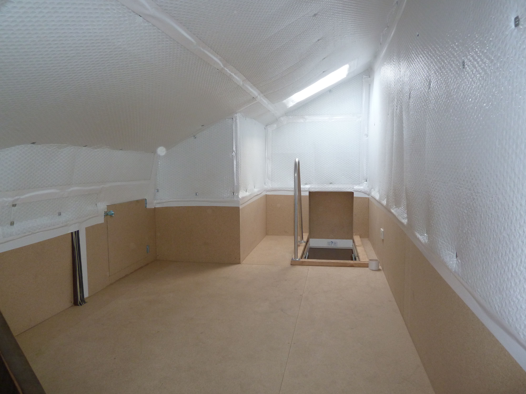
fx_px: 380
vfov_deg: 54.9
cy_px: 197
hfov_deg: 69.4
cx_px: 263
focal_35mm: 25
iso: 200
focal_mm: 4.1
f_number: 3.3
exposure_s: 1/30
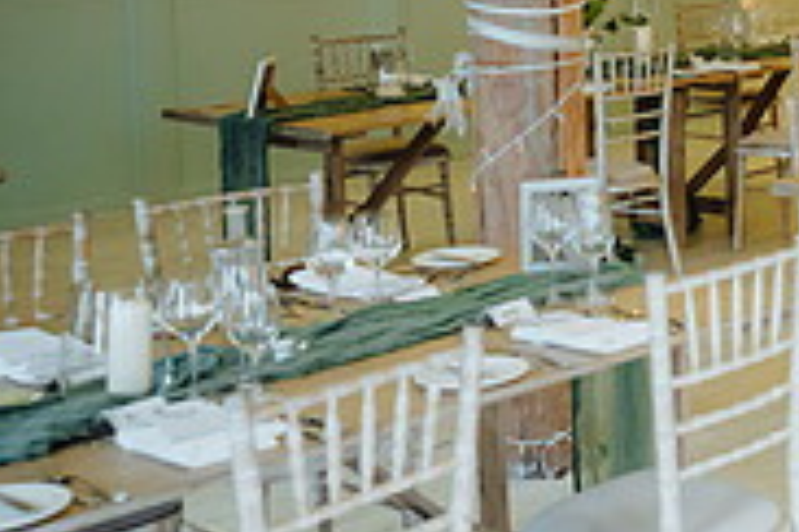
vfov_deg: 17.0
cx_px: 1192
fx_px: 1753
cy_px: 20
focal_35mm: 79
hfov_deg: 21.6
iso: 1250
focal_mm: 24
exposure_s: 1/200
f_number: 2.5
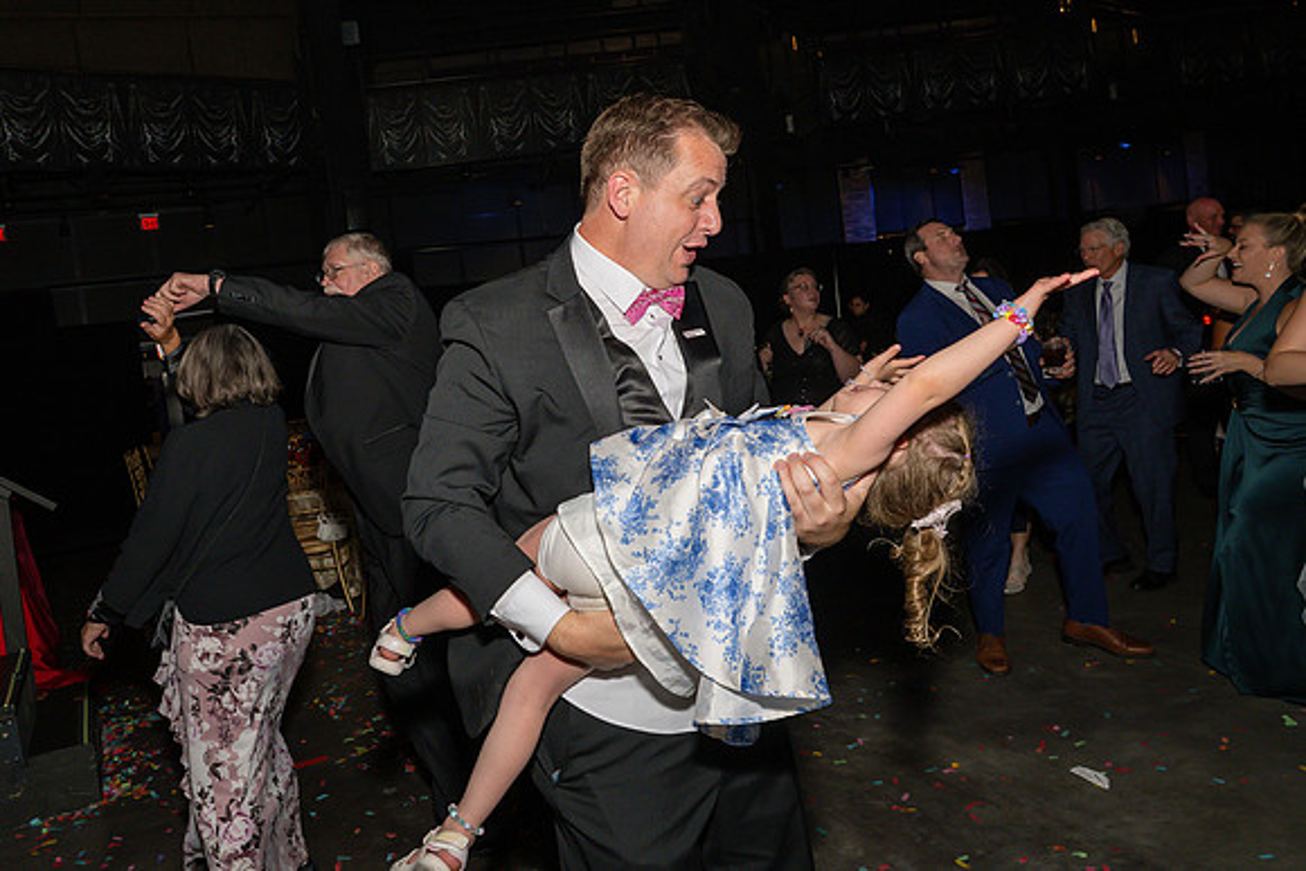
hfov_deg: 64.8
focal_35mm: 28
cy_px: 361
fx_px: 1020
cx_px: 541
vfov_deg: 46.1
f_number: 8
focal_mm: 24
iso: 800
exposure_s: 1/250
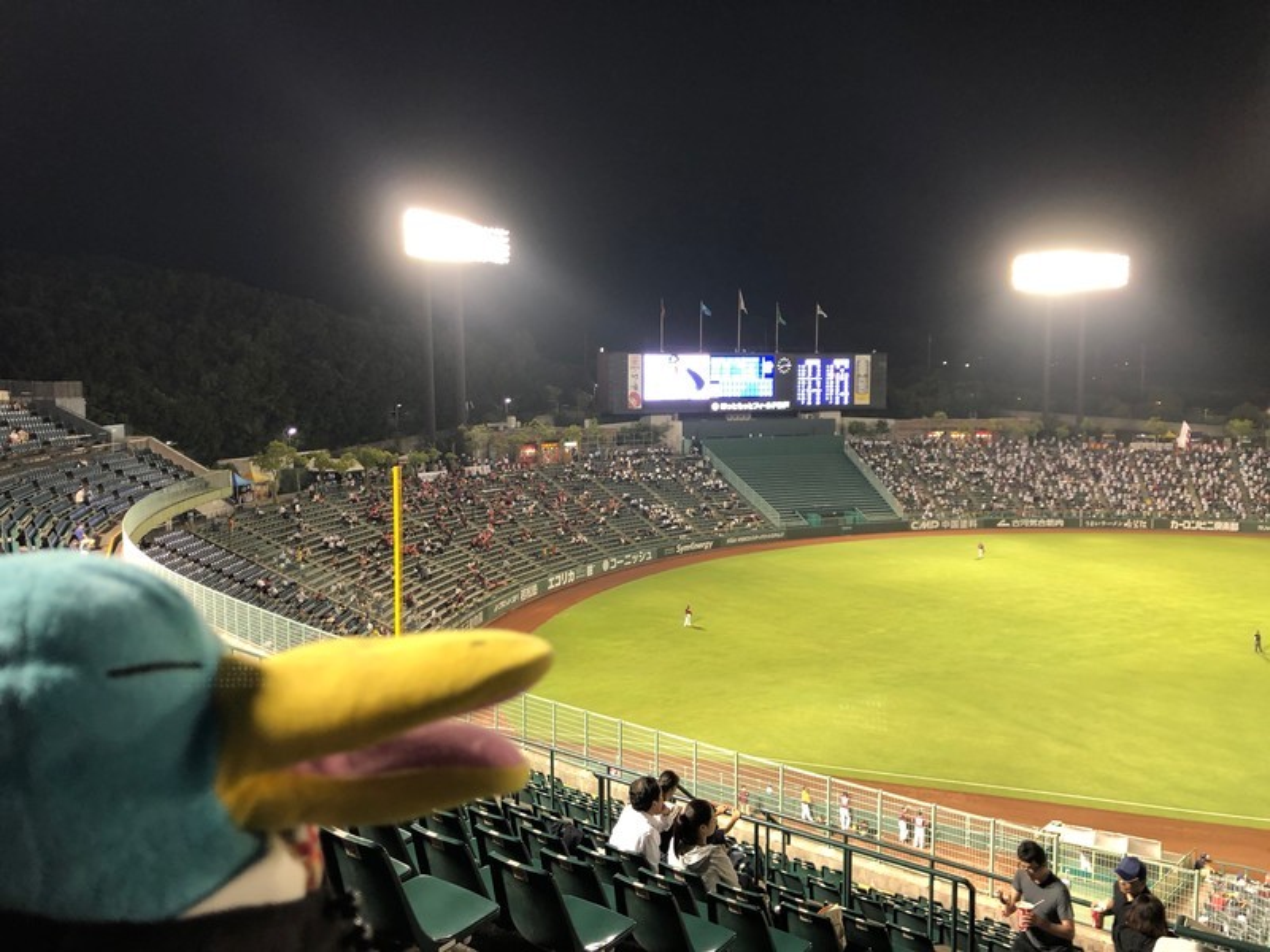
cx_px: 635
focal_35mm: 28
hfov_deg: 63.4
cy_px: 476
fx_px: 1027
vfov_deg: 49.7
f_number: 1.8
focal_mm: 3.99
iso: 40
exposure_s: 1/20
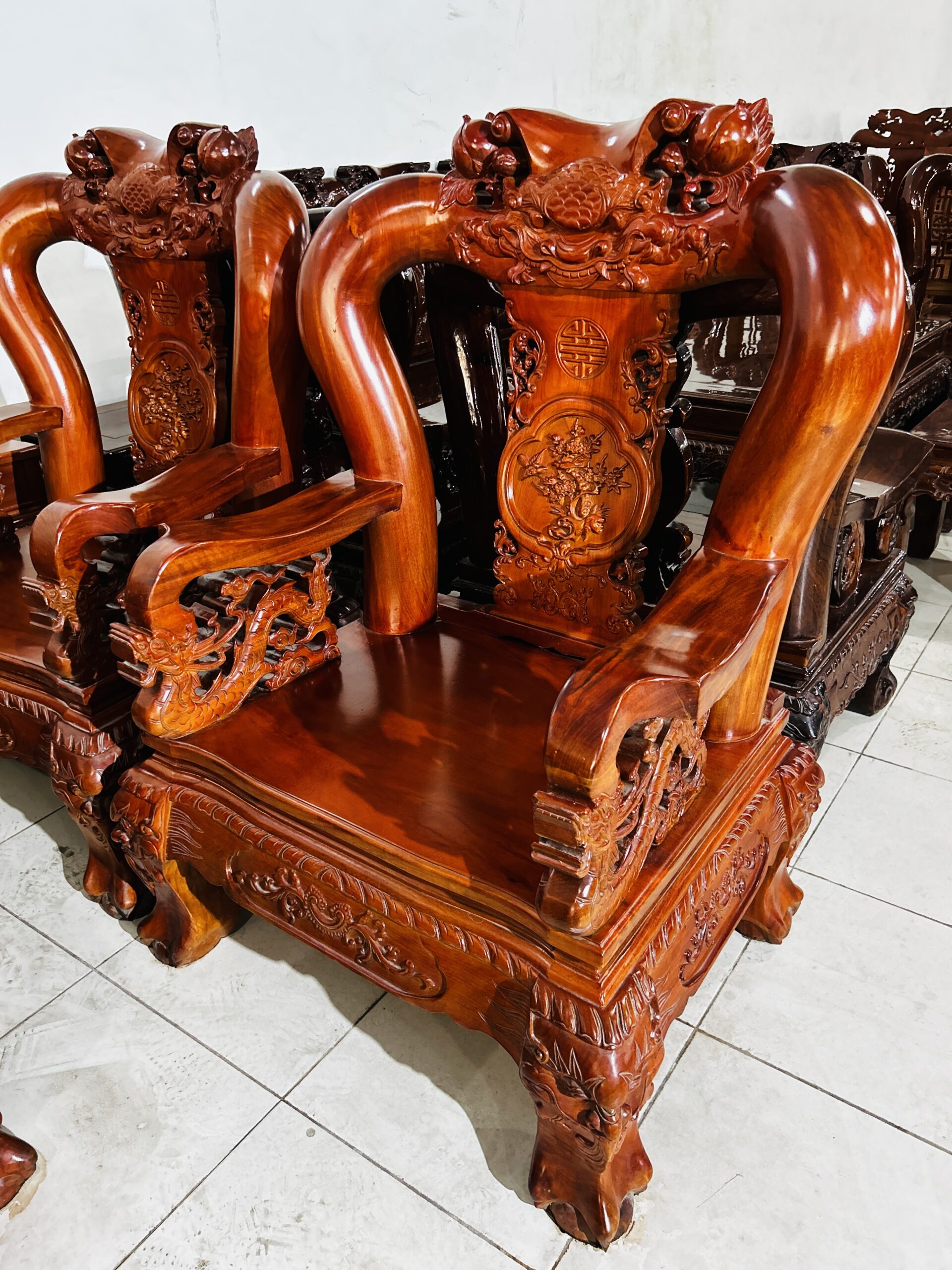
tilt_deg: -27.5
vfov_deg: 67.3
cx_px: 476
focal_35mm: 26
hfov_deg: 53.1
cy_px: 635
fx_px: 953
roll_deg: +0.5
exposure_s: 1/60
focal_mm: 5.7
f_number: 1.5
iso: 400
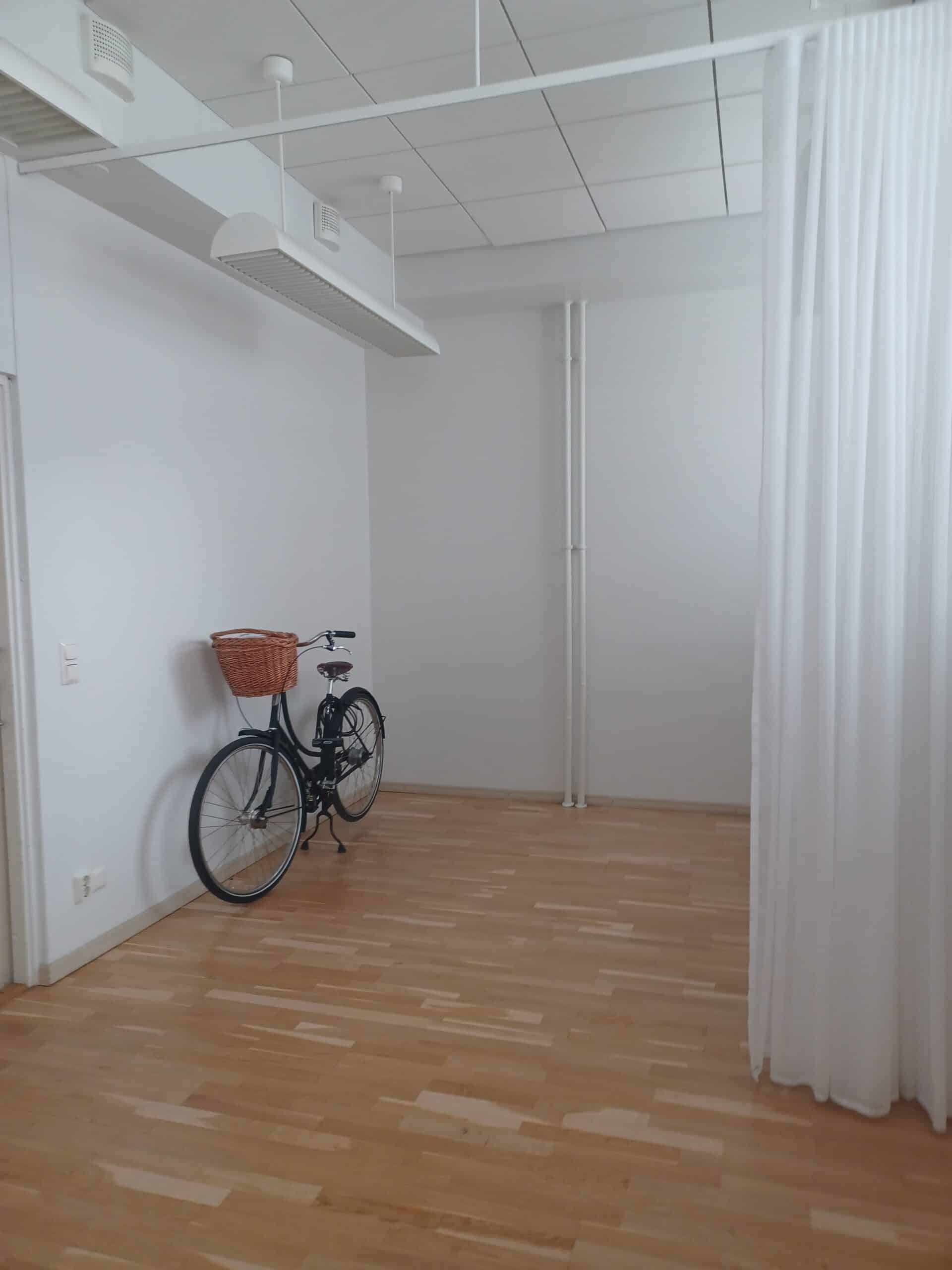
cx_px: 476
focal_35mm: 25
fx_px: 917
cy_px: 635
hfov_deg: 54.9
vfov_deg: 69.4
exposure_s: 1/25
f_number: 1.8
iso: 320
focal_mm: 4.6
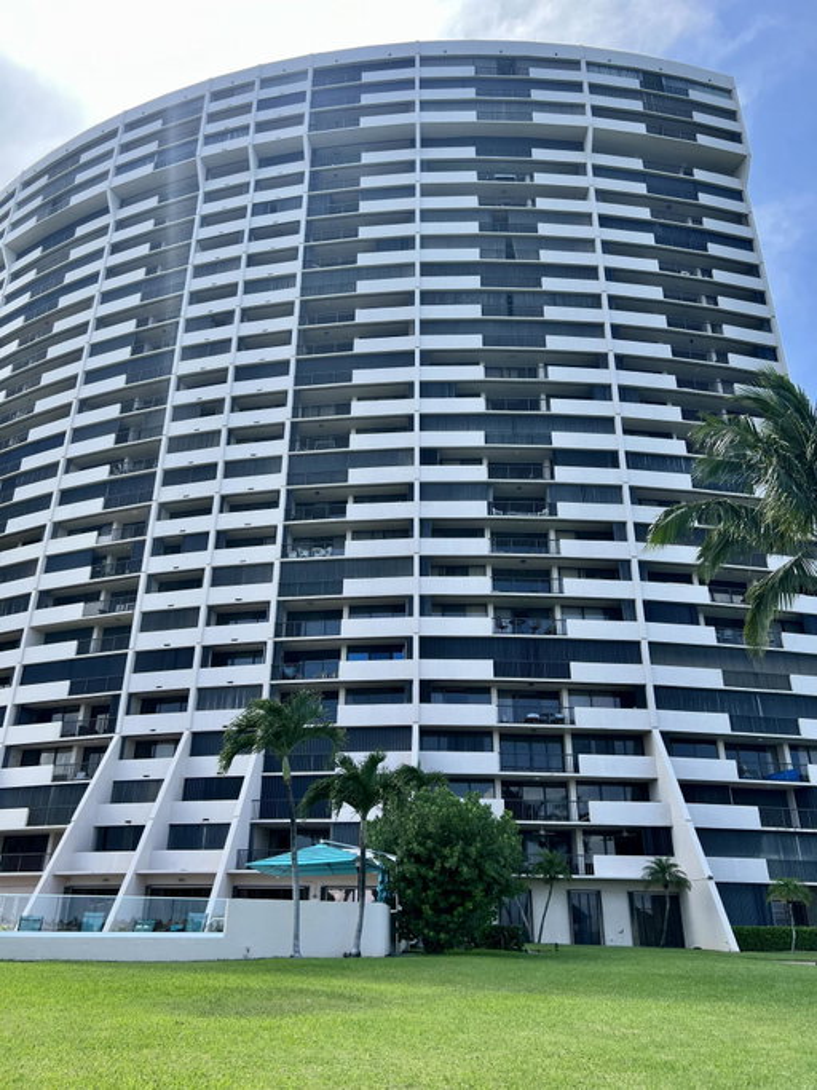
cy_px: 545
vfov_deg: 67.3
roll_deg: -1.2
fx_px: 818
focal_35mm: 26
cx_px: 408
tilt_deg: +24.7
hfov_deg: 53.0
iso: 50
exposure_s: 1/1449
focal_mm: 5.7
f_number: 1.5
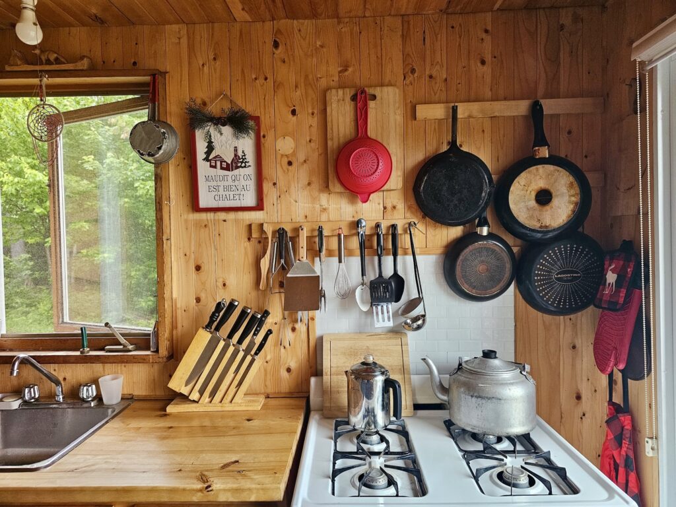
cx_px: 338
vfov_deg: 58.9
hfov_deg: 73.9
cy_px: 254
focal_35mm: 23
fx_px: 449
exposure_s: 1/100
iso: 320
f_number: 1.7
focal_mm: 6.3
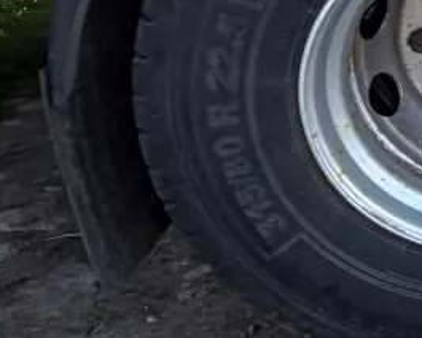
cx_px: 979
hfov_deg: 14.1
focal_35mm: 99
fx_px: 1236
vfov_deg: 14.7
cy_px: -140
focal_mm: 2.22
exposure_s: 1/286
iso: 50
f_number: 2.2
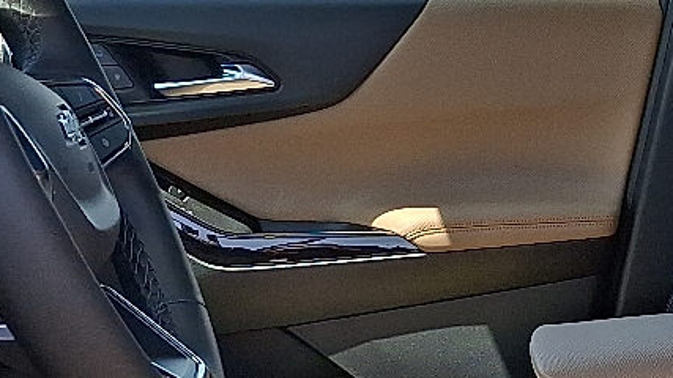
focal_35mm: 102
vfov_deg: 11.8
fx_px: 1820
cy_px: 302
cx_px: 563
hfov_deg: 20.6
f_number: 1.8
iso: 30
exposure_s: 1/833
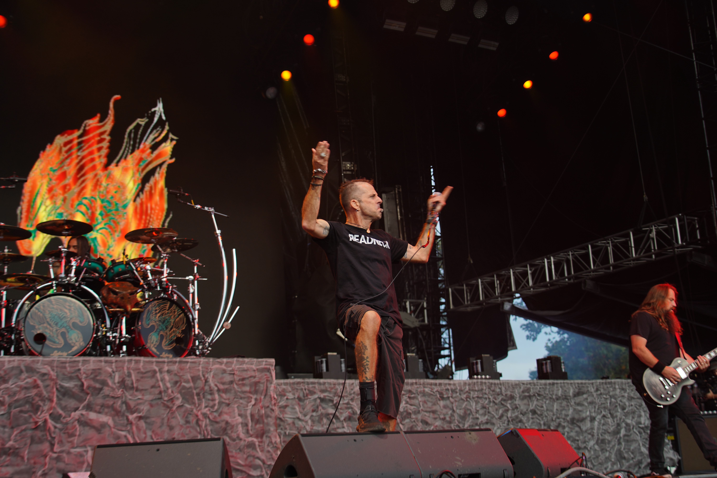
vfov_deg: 27.5
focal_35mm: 49
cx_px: 358
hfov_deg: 40.3
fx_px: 976
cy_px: 239
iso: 125
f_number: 4
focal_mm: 49
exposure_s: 1/125
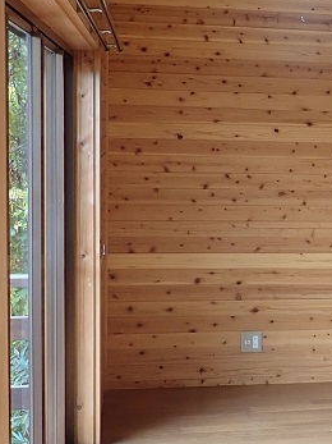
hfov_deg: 19.5
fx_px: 921
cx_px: 375
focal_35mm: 72
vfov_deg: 27.0
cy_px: 198
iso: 125
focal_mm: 4.5
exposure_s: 1/60
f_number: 2
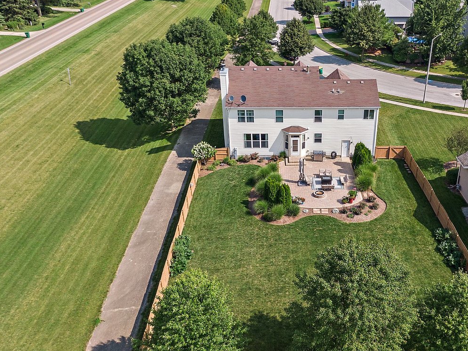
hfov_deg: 52.1
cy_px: 167
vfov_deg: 40.7
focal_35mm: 35
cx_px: 294
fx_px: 473
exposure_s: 1/1000
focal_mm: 4.39
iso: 100
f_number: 2.8
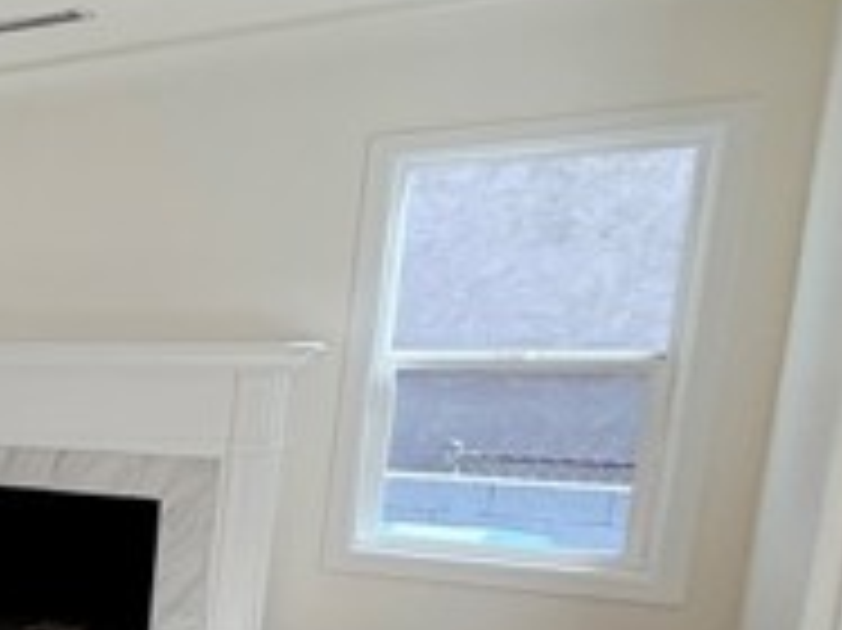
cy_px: 508
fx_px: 1167
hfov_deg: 24.6
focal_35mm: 48
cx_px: -558
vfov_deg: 29.5
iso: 40
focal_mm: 2.22
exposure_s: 1/197
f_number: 2.2
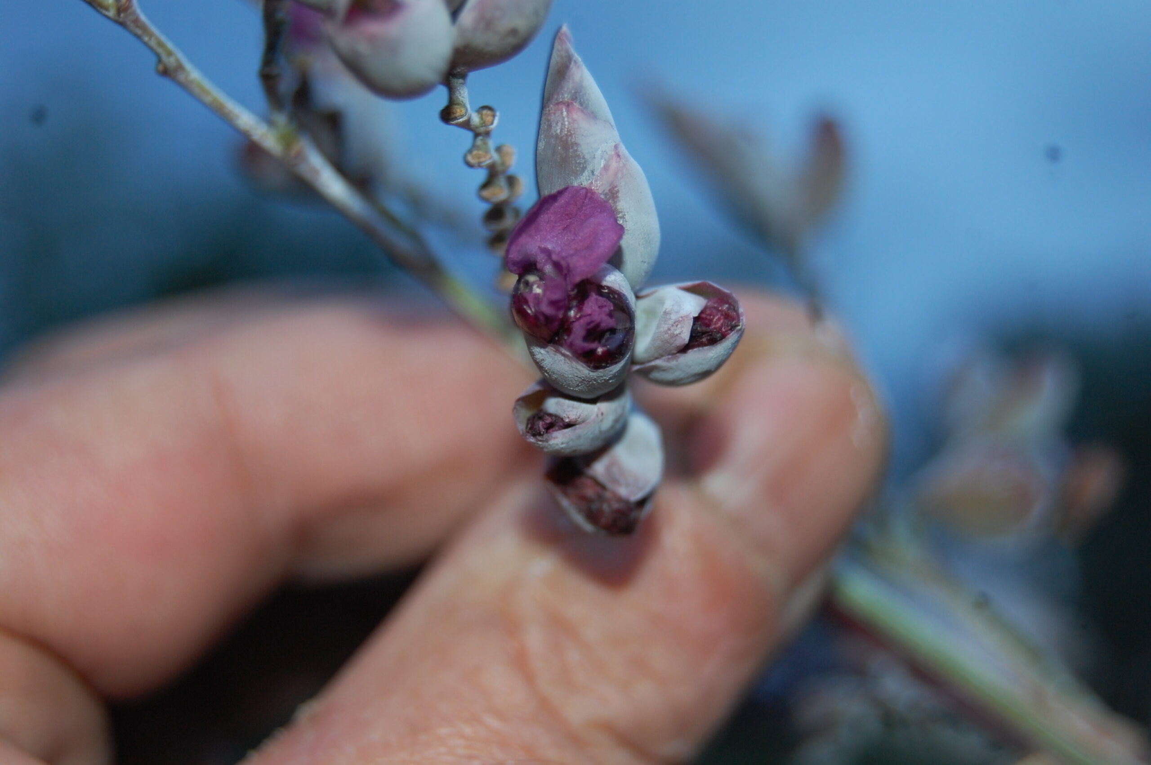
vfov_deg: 16.5
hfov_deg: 24.6
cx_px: 576
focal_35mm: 82
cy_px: 382
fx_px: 2635
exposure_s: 1/60
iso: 400
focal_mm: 55
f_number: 5.6
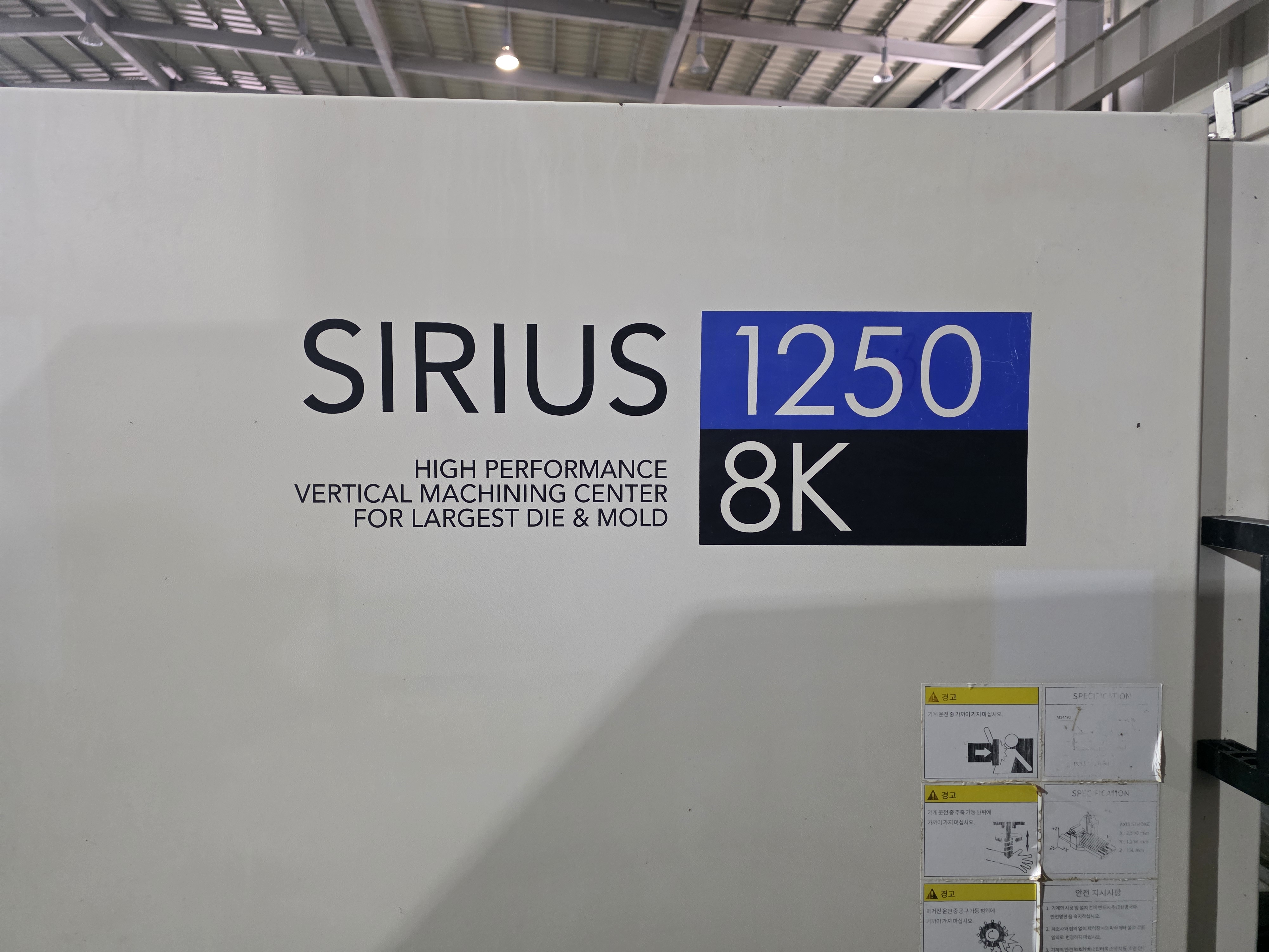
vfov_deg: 58.9
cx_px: 634
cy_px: 476
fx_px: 843
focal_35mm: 23
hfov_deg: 73.9
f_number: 1.7
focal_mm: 6.3
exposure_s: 1/120
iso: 1000
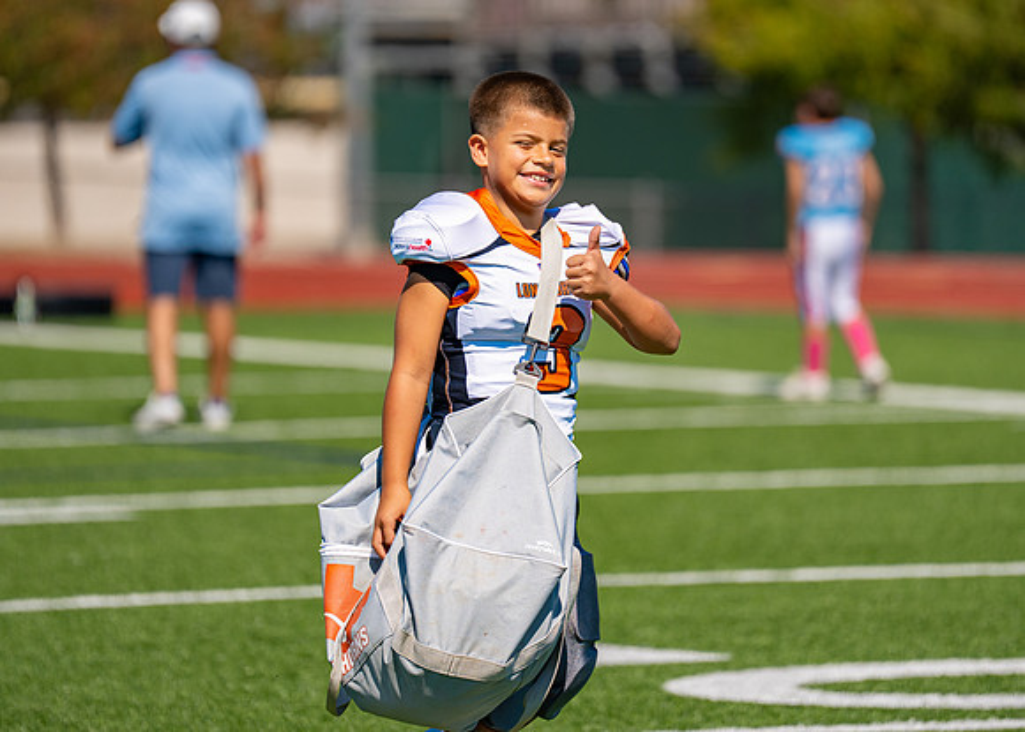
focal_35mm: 257
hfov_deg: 7.8
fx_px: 7476
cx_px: 567
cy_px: 307
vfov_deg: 5.6
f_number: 2.8
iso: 100
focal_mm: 200
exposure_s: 1/3200
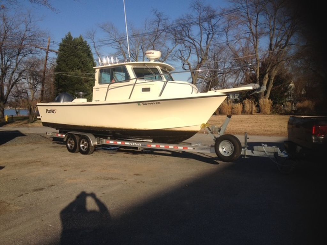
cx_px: 164
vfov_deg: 40.7
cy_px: 122
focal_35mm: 35
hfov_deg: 52.6
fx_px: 331
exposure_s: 1/2208
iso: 50
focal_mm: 4.28
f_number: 2.4
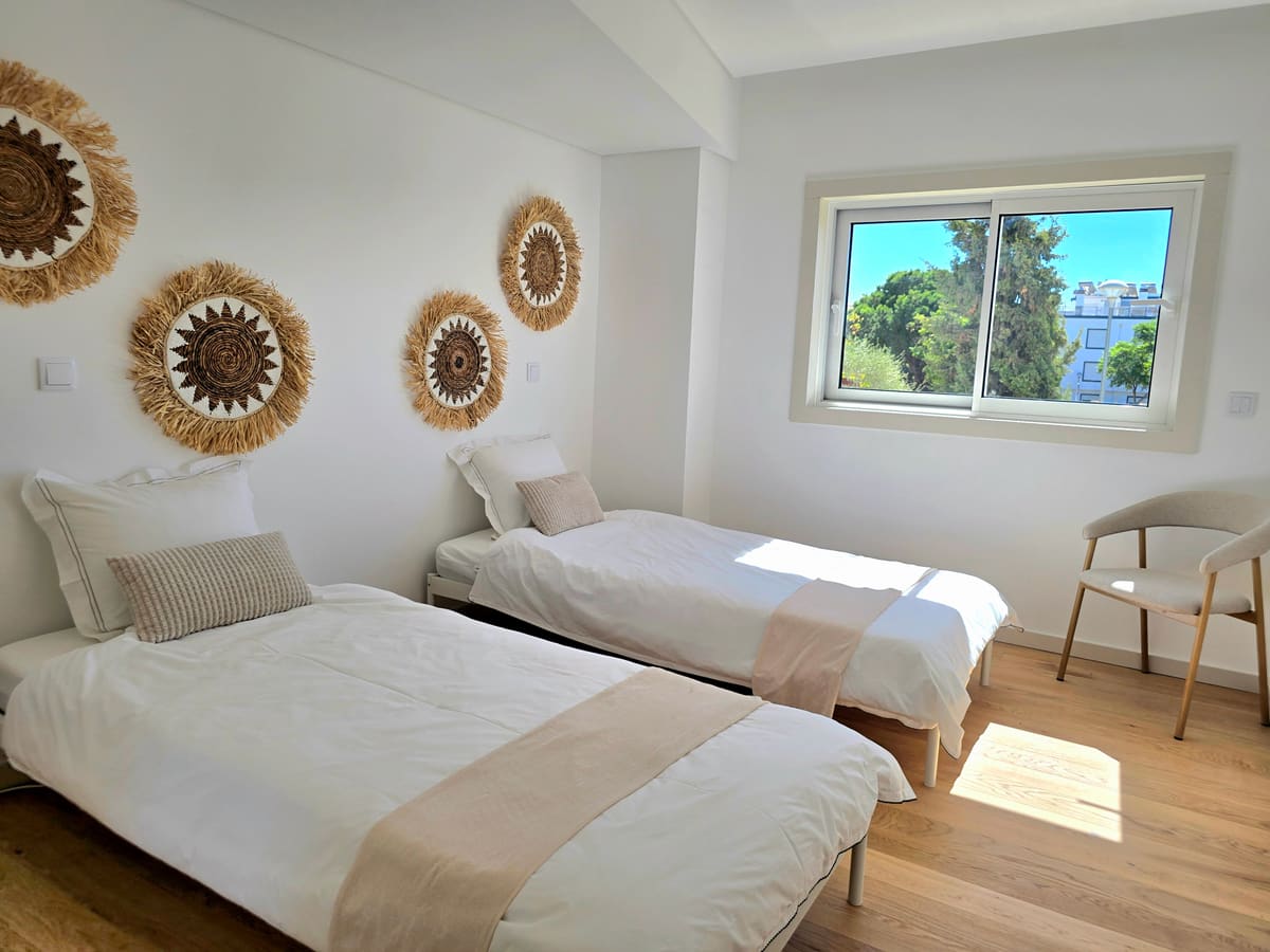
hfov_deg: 73.9
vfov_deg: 58.9
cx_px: 635
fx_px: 844
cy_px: 476
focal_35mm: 23
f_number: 1.7
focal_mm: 6.3
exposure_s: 1/526
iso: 12
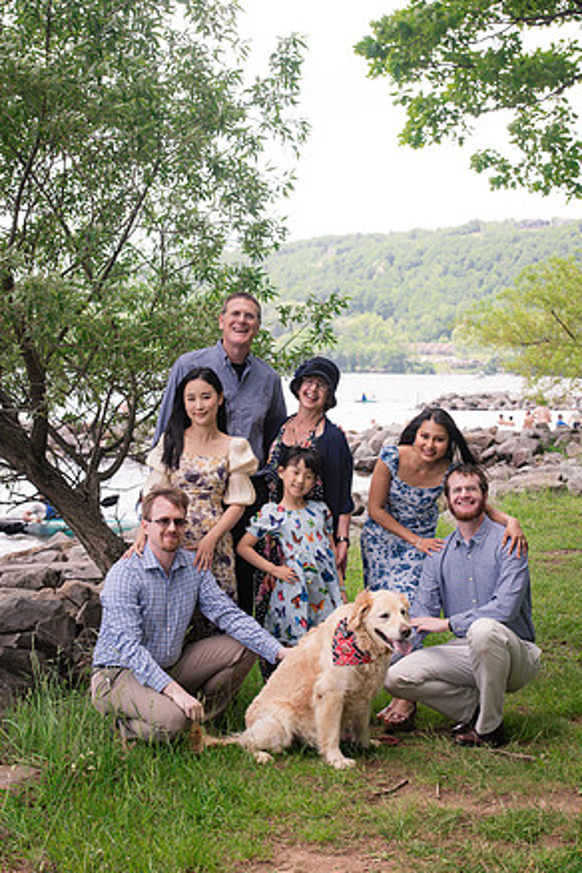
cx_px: 293
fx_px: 1746
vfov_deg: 28.1
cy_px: 433
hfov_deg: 18.9
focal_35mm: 72
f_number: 7.1
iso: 400
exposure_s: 1/400
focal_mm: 70
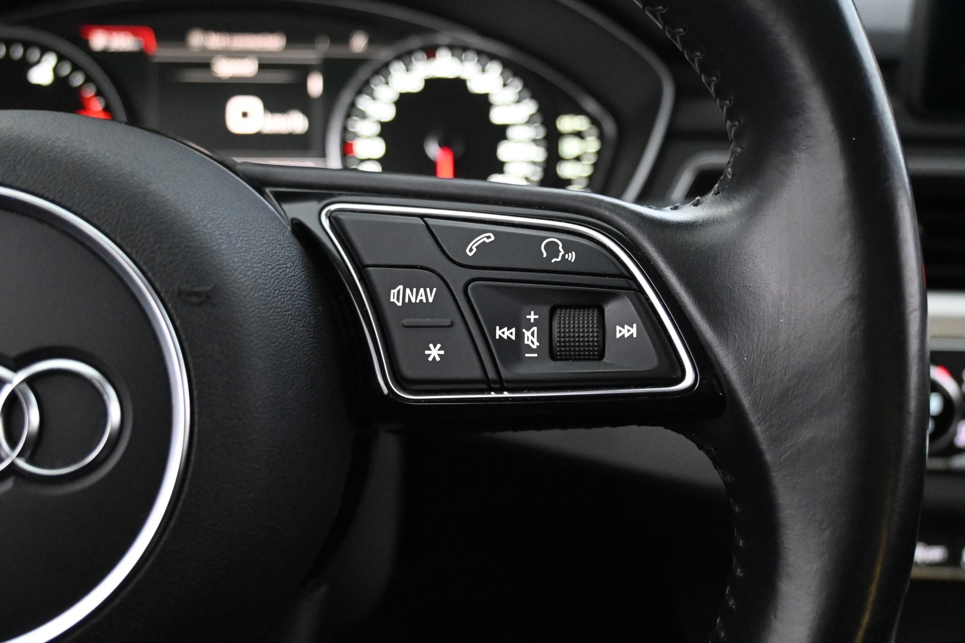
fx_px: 864
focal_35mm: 32
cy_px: 322
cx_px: 482
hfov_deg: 58.3
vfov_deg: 40.8
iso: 7200
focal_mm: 21.5
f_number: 4
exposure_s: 1/30
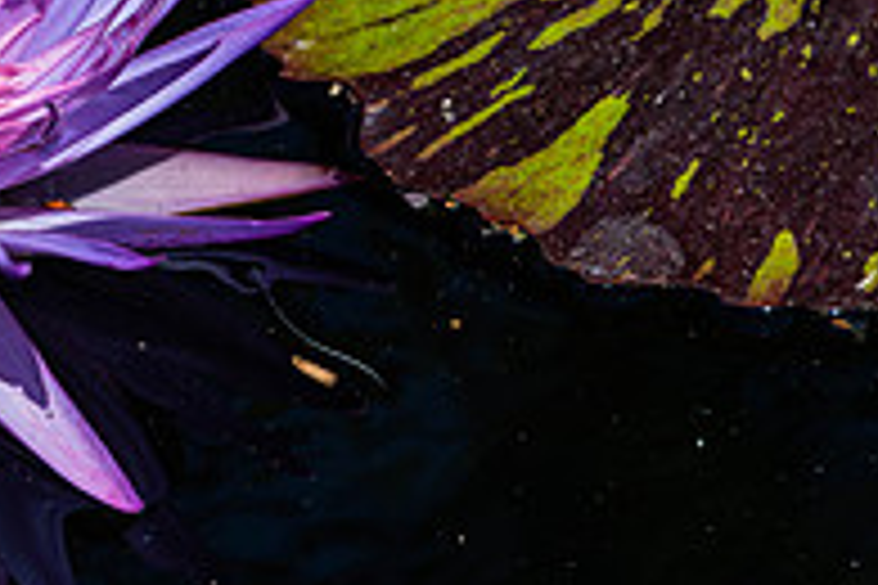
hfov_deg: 2.3
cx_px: -135
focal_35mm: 893
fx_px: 21778
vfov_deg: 1.5
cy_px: 128
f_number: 8
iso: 64
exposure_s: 1/160
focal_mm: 300
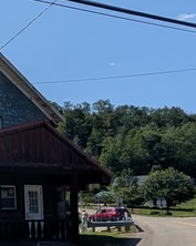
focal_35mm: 54
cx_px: -198
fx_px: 392
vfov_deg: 34.0
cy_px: 186
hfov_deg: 18.4
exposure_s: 1/4878
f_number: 1.7
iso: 54
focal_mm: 2.02
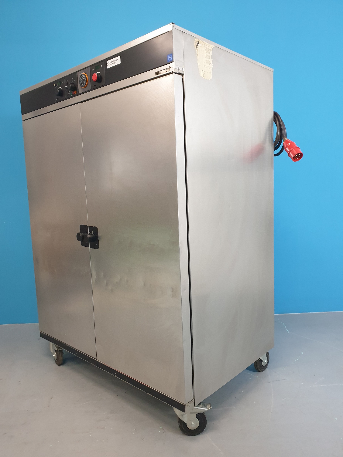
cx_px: 172
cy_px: 228
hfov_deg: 53.1
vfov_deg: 67.3
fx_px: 344
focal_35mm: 26
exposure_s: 1/20
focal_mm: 4.3
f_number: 2.4
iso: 320
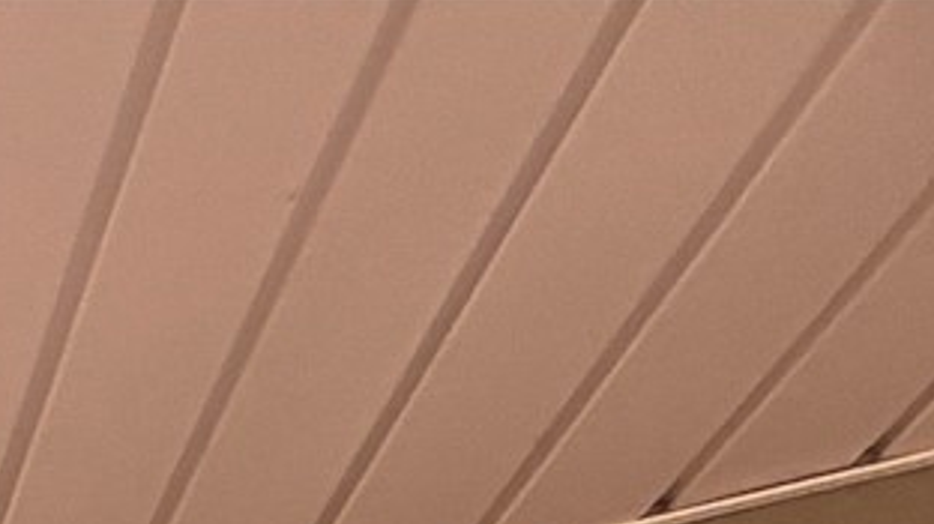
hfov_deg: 11.6
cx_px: -1862
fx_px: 2326
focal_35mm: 94
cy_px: 2150
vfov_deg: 7.8
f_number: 2.2
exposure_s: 1/357
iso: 50
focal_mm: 2.22
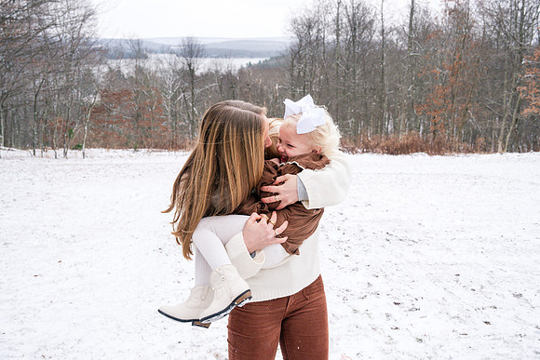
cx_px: 270
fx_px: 570
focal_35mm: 38
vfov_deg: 35.1
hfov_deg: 50.7
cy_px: 180
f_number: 8
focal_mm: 38
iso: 1000
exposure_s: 1/250
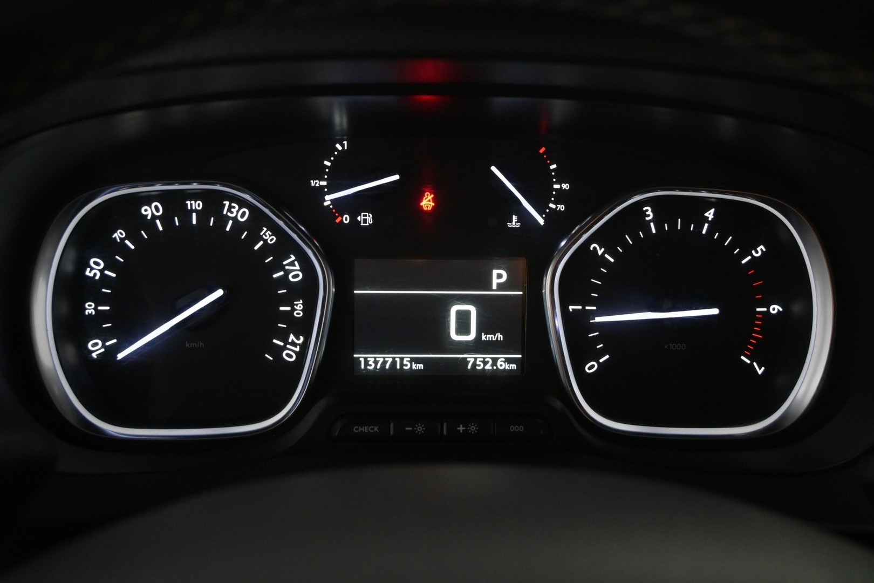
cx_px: 437
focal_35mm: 38
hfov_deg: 51.3
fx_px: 910
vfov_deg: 35.5
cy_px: 292
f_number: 5
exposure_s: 1/100
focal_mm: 25
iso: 2500
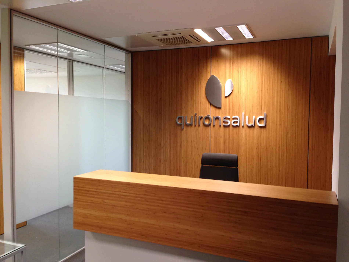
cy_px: 131
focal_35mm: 33
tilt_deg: -4.3
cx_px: 174
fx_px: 333
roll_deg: -0.1
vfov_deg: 42.9
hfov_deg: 55.4
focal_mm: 4.12
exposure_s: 1/20
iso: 100
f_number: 2.4
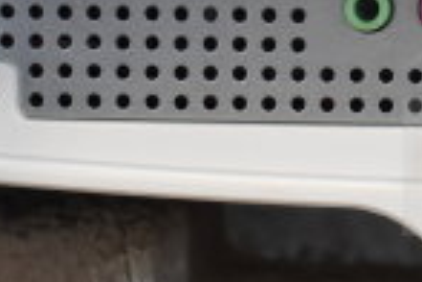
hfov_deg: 10.8
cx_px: 723
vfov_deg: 7.6
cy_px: 7
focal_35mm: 180
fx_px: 2111
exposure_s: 1/50
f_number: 4.2
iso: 1800
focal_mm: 29
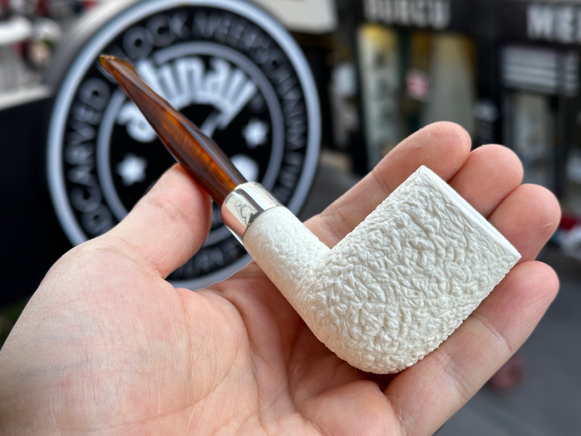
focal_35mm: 48
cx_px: 290
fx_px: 806
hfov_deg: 39.7
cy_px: 218
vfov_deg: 30.3
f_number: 1.78
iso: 64
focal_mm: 6.86
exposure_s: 1/151
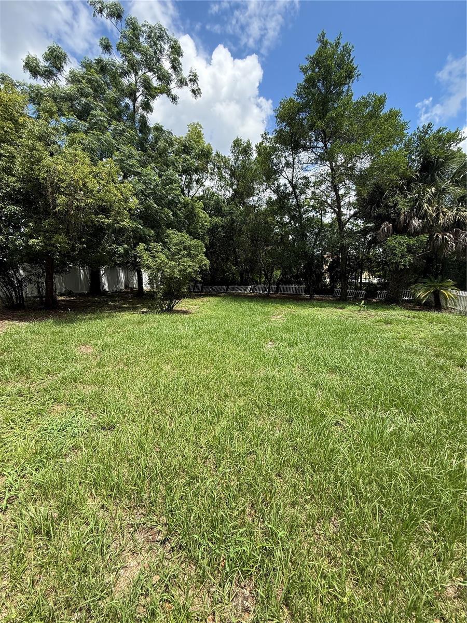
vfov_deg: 102.1
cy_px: 312
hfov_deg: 85.7
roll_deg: -1.4
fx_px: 252
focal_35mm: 14
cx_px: 234
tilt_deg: -5.8
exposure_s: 1/820
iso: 50
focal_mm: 2.22
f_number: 2.2
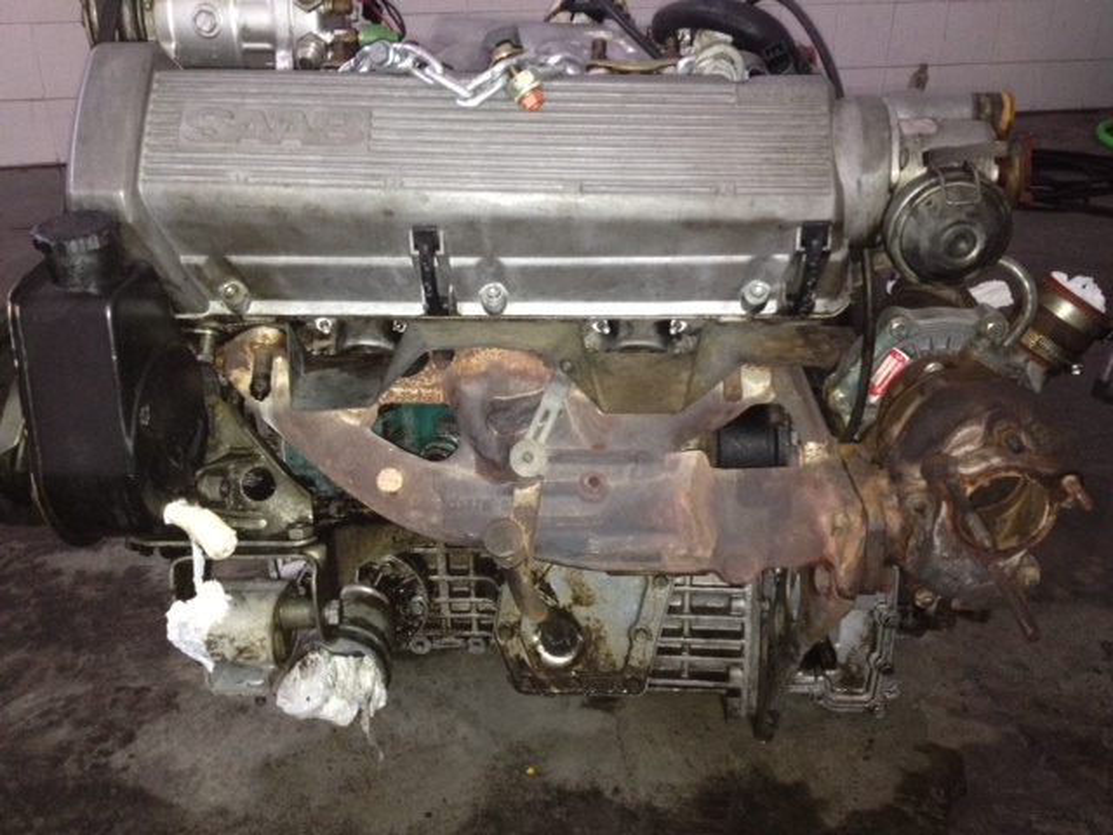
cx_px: 556
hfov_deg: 52.6
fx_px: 1125
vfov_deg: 40.7
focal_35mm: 35
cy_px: 418
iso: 250
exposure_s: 1/16
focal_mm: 4.28
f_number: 2.4
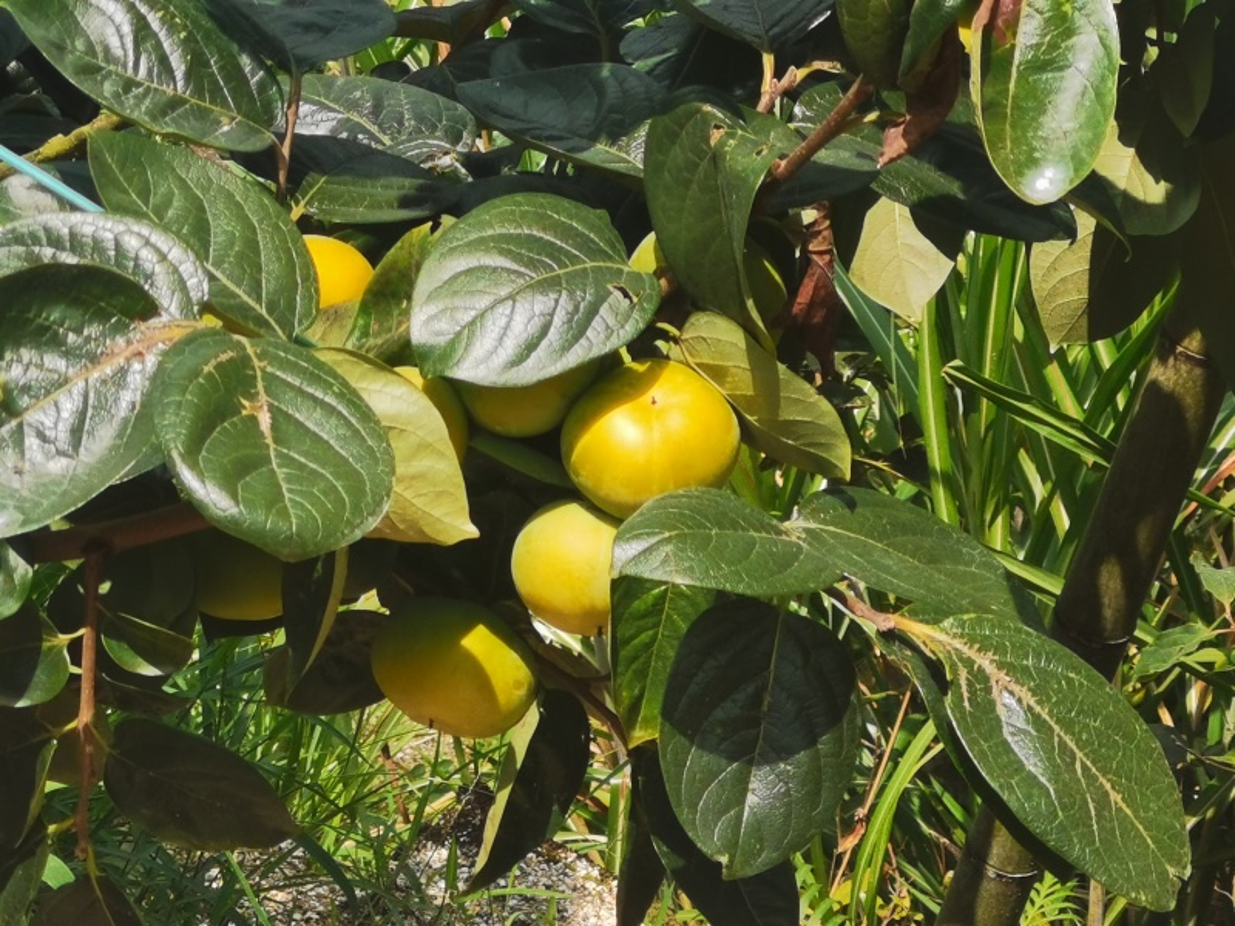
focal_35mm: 149
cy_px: 463
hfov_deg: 13.3
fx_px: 5316
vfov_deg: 10.0
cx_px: 618
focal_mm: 7.48
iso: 50
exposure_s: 1/1037
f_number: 2.4
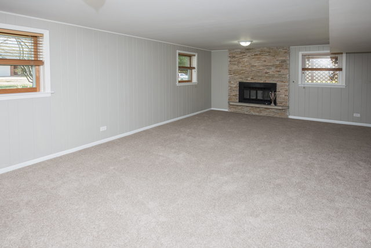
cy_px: 124
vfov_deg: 62.0
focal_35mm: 20
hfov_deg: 84.0
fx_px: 206
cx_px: 186
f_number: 5
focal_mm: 20
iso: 320
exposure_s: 1/160
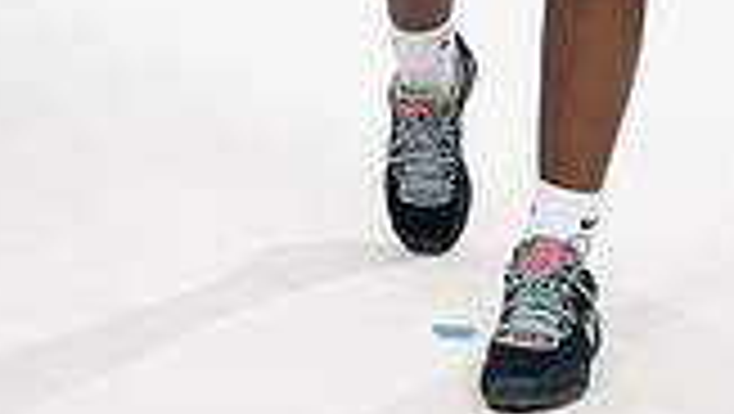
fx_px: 3156
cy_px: -526
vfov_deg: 7.1
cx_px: 459
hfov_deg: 13.3
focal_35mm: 162
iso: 200
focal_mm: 56
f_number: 5.6
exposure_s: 1/250
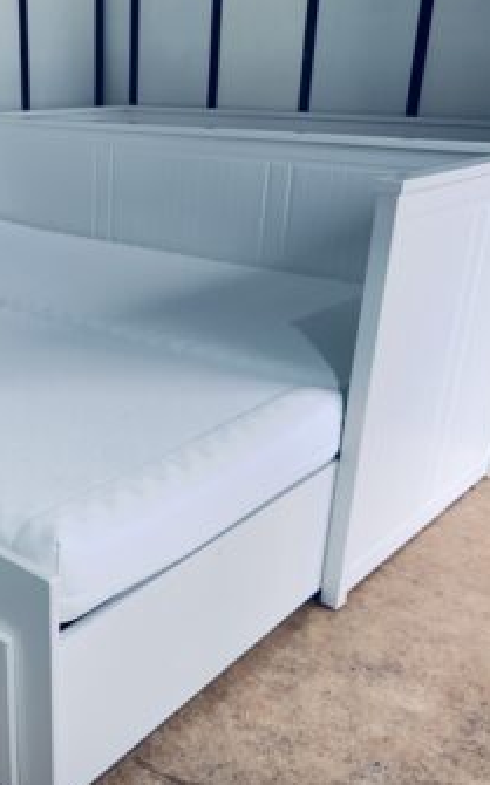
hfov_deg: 32.0
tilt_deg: -23.1
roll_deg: -0.2
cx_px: 54
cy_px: 414
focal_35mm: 38
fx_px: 813
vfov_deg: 51.5
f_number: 1.78
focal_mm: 6.76
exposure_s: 1/402
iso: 80
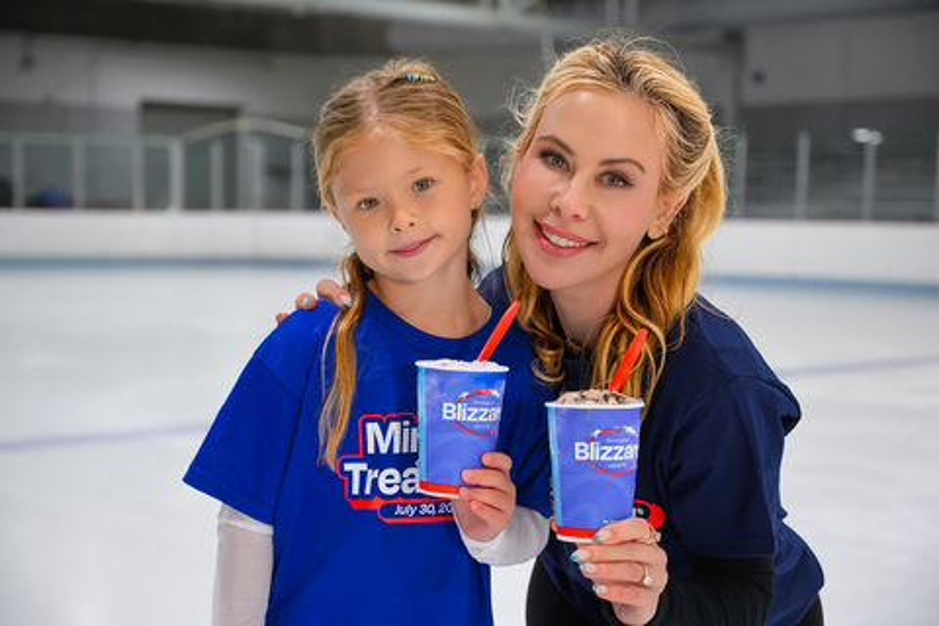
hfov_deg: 33.4
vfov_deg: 22.6
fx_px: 1565
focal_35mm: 60
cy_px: 313
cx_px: 470
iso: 1250
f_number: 4
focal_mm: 60
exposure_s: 1/250
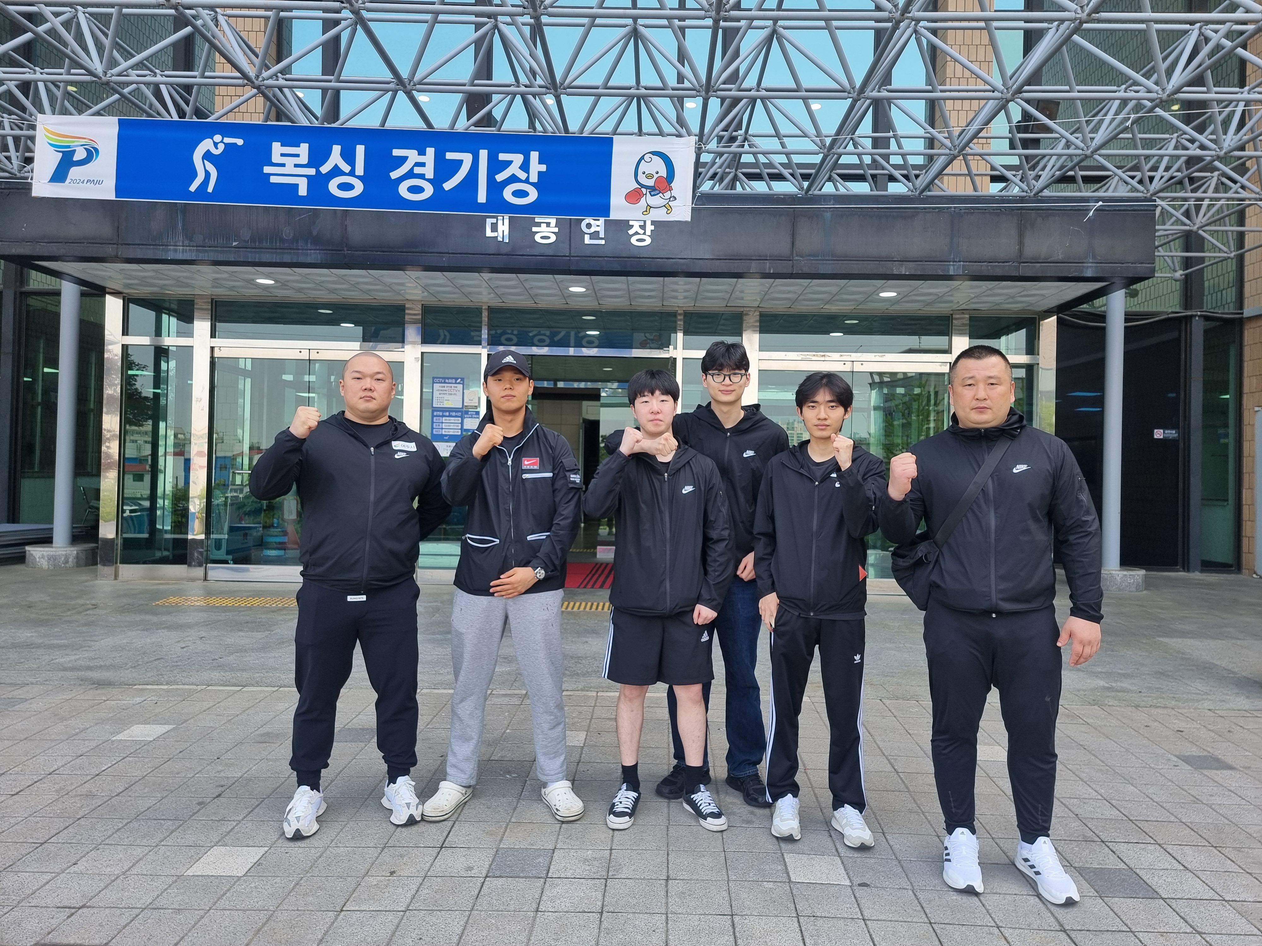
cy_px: 473
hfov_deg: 71.6
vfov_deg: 56.8
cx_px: 631
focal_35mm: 24
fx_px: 875
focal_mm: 6.7
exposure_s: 1/170
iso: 50
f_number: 1.8
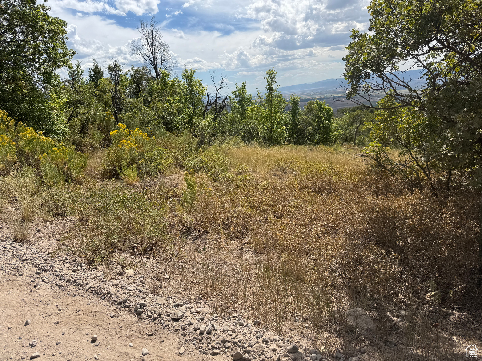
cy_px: 180
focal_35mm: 24
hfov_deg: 71.6
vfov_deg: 56.8
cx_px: 241
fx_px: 334
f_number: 1.78
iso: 80
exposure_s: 1/4950
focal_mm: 6.76
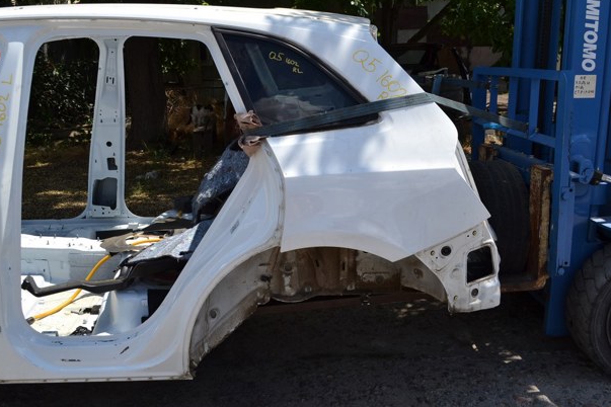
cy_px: 193
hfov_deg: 54.4
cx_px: 295
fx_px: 594
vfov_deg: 37.8
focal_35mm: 35
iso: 100
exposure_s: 1/250
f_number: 8
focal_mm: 22
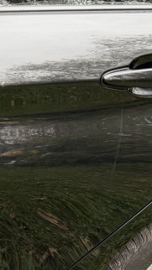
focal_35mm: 52
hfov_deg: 22.0
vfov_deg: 39.1
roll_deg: -7.4
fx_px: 373
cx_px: -8
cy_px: 195
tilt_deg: -38.3
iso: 125
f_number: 1.78
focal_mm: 6.76
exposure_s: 1/121
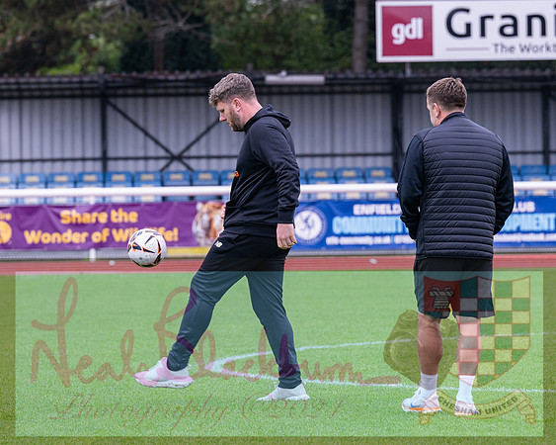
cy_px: 225
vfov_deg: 4.9
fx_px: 5216
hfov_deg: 6.1
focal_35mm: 317
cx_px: 218
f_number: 5
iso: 400
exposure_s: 1/250
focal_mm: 185
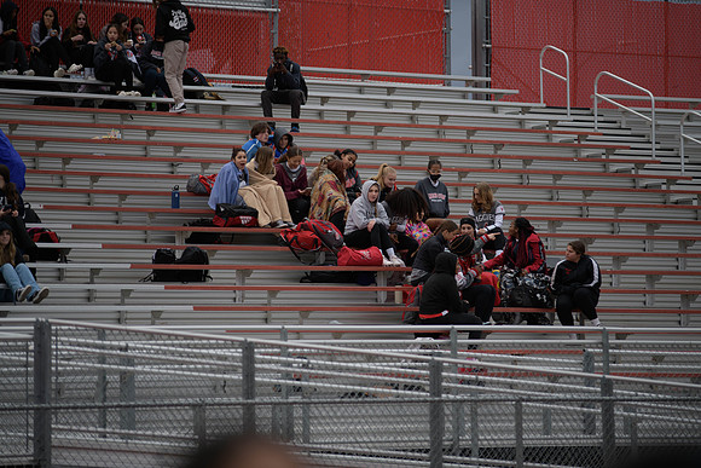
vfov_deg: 8.1
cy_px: 234
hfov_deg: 12.1
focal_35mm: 170
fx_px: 3311
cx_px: 350
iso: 110
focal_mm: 170
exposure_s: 1/200
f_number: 2.8
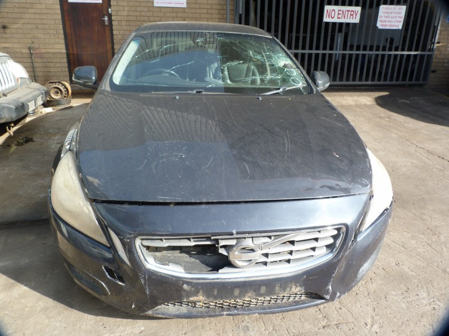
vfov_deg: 54.9
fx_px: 324
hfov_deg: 69.4
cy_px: 168
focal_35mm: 25
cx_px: 224
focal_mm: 4.5
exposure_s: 1/100
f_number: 4
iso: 80
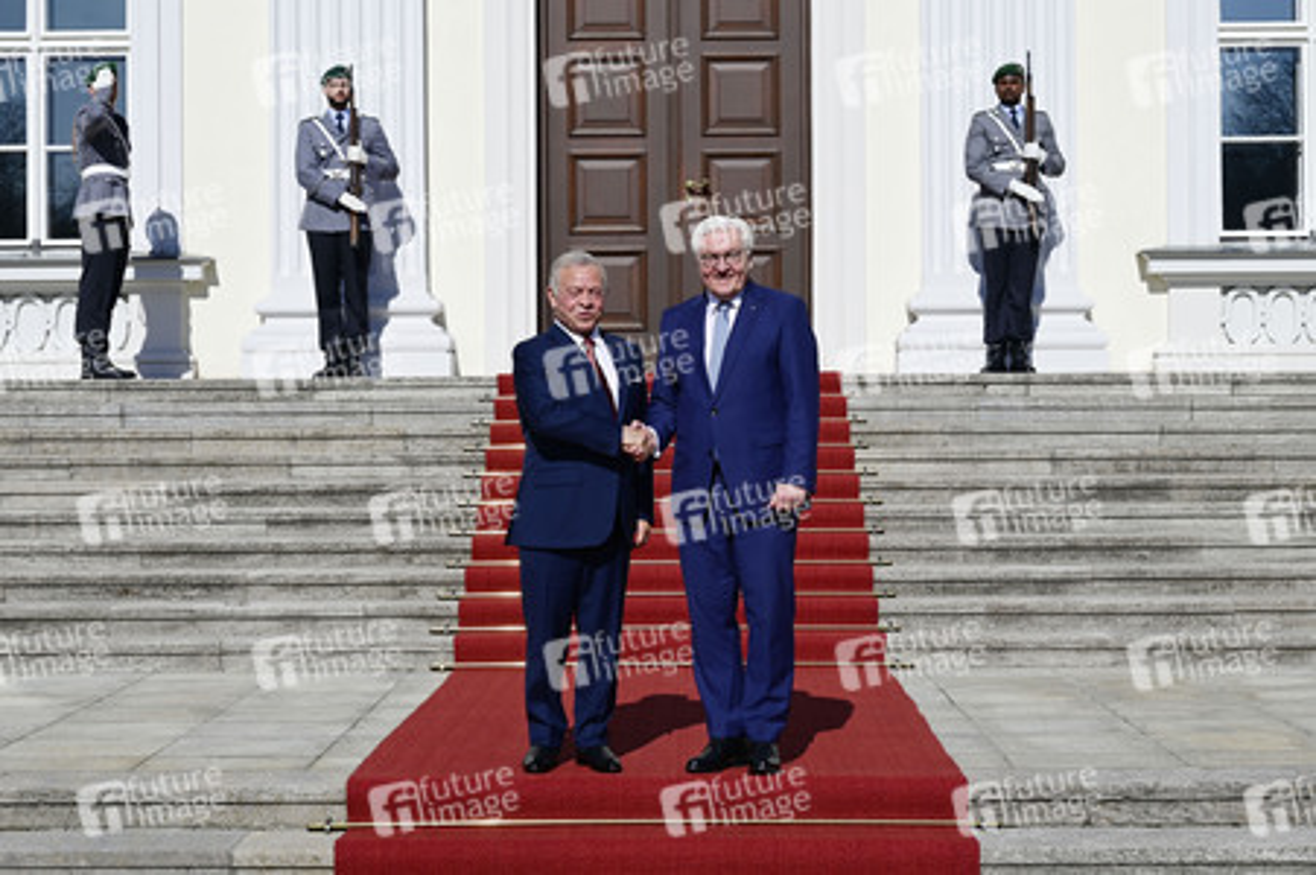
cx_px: 658
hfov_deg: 28.9
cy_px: 438
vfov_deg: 19.4
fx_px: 2557
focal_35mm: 70
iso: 64
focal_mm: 70
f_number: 10
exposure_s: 1/320
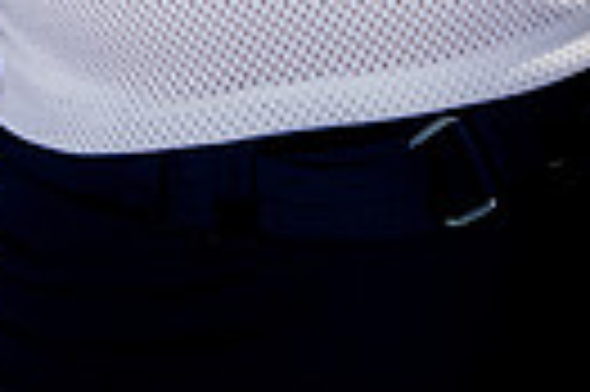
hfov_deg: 20.3
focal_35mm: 100
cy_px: -595
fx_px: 1637
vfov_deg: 11.1
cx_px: 176
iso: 100
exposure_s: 1/250
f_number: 7.1
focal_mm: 29
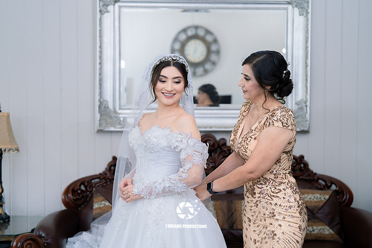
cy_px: 124
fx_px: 537
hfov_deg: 38.2
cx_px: 186
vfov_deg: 26.0
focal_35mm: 52
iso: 640
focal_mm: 50
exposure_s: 1/200
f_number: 2
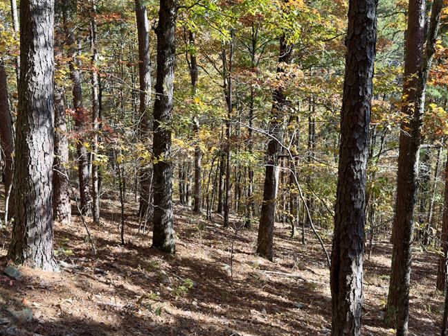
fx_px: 492
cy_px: 172
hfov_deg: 49.0
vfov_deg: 37.7
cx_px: 210
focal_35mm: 38
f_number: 1.78
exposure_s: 1/406
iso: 64
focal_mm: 6.76
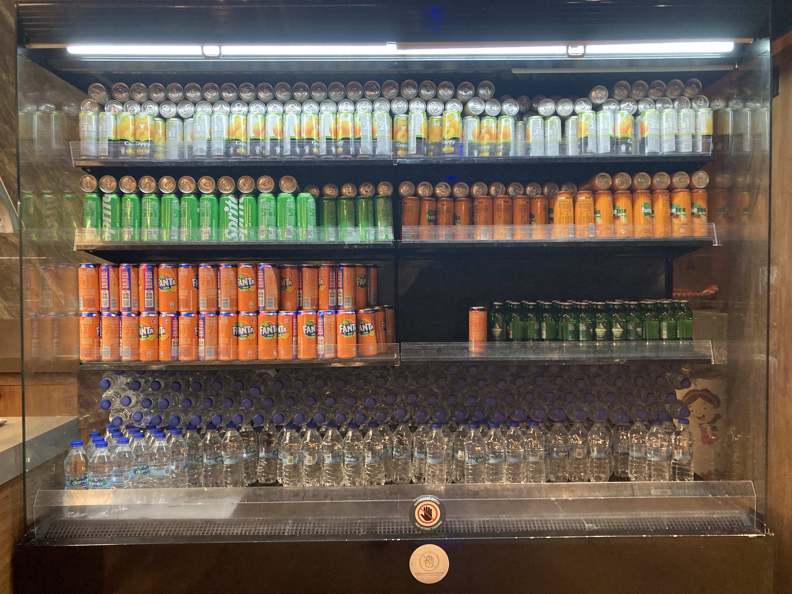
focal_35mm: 28
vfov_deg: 49.7
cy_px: 297
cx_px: 396
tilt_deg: -1.2
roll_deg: -0.1
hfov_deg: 63.4
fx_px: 641
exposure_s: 1/50
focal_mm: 3.99
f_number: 1.8
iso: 250
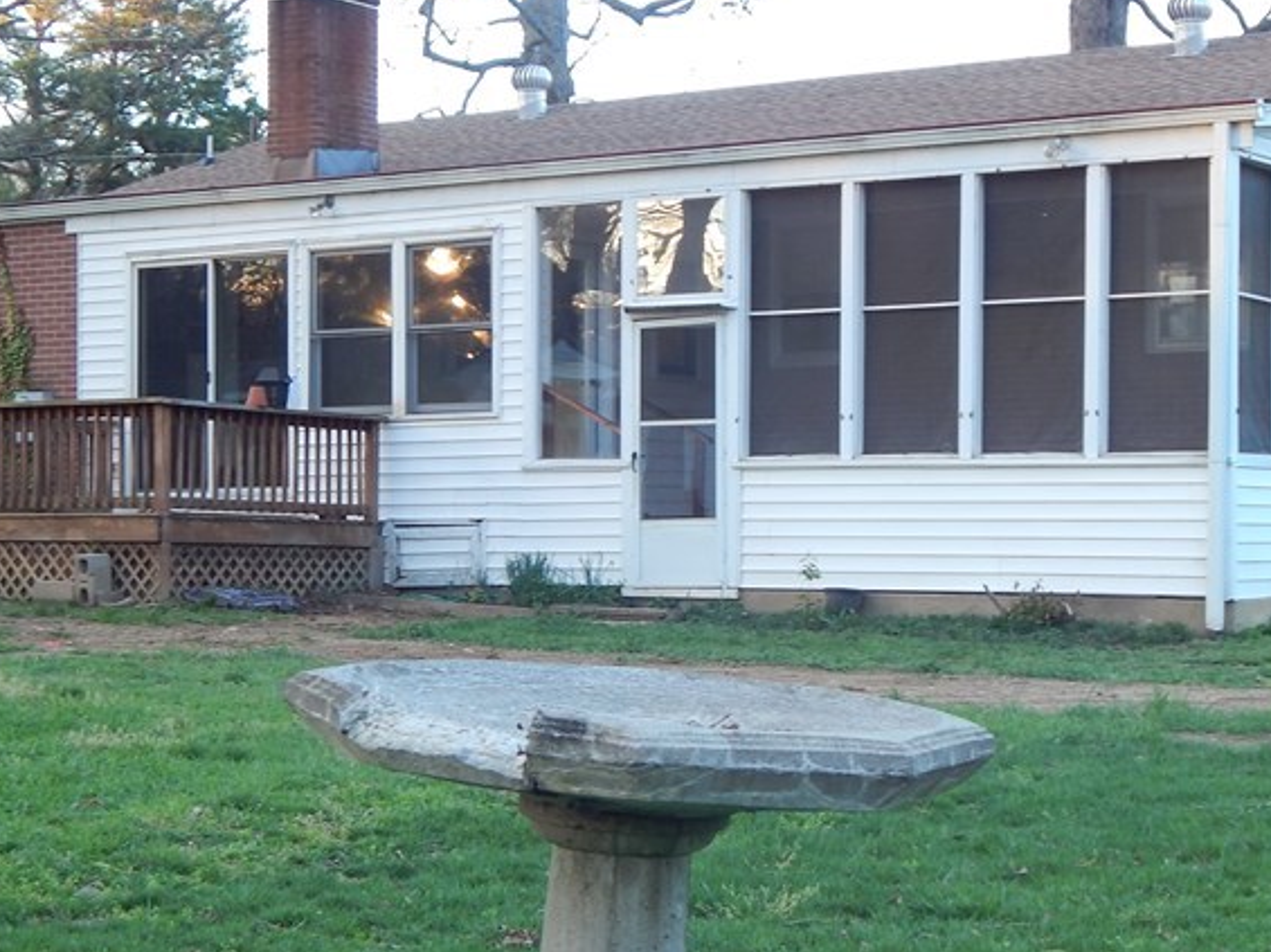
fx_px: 2862
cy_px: 614
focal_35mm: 78
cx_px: 720
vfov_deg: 18.8
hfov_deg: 25.0
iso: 125
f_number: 3.6
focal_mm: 7.7
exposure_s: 1/30
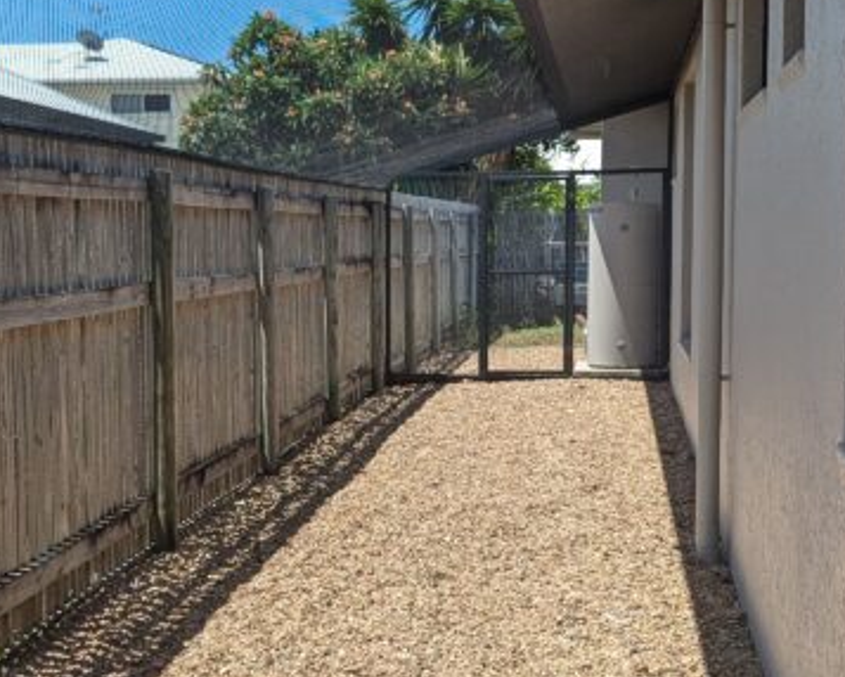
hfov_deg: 28.1
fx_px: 1677
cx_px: 289
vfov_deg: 22.8
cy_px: 338
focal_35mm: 67
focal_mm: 6.81
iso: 44
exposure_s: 1/1244
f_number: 1.85
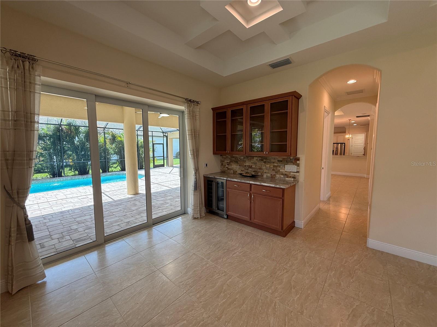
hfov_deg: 102.1
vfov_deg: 85.7
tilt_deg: -5.3
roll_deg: +0.5
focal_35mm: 14
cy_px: 164
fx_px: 177
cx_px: 218
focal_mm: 2.22
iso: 100
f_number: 2.2
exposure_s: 1/120
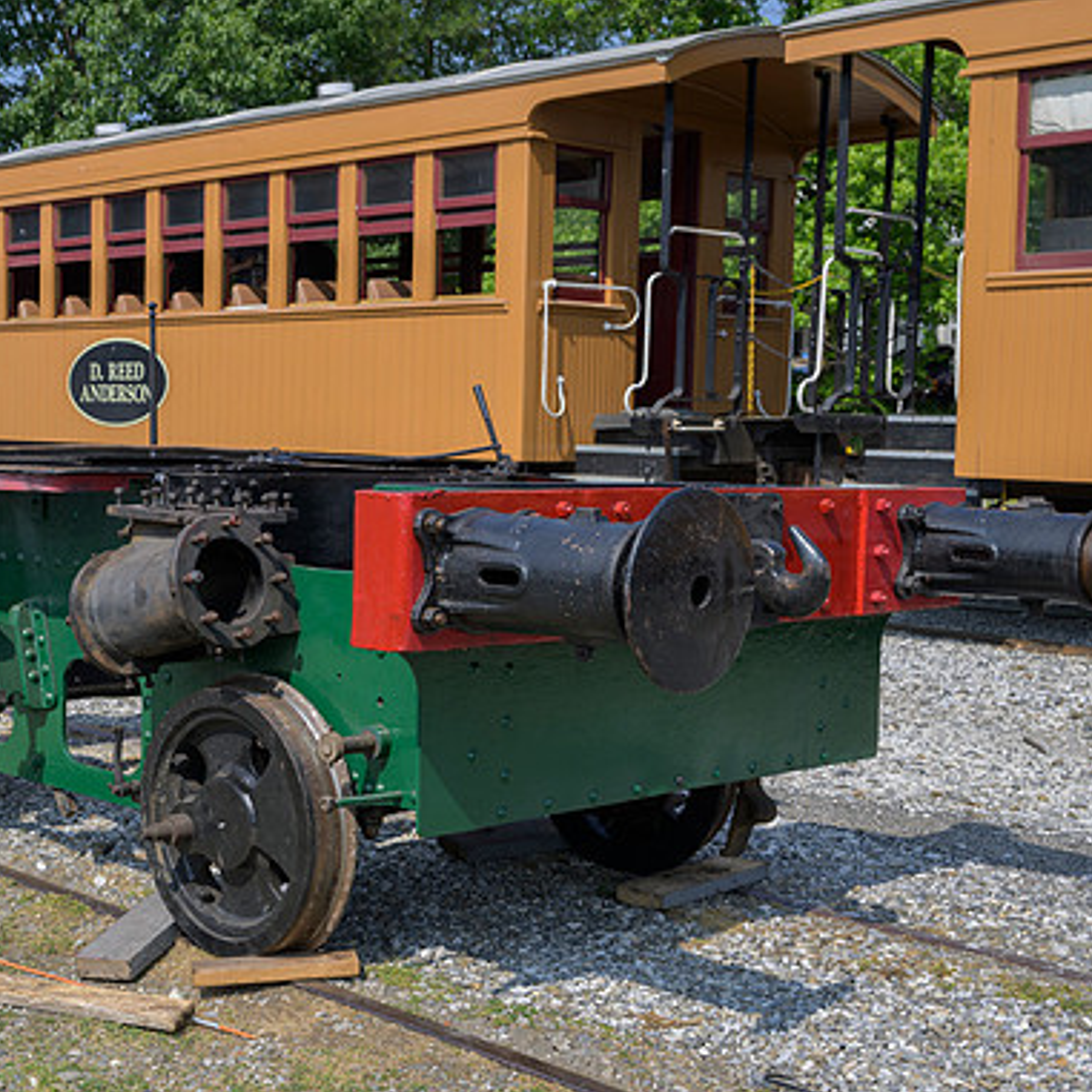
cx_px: 289
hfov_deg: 32.8
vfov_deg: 33.4
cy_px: 552
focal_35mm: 51
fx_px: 1820
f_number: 7.1
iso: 80
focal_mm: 38
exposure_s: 1/250
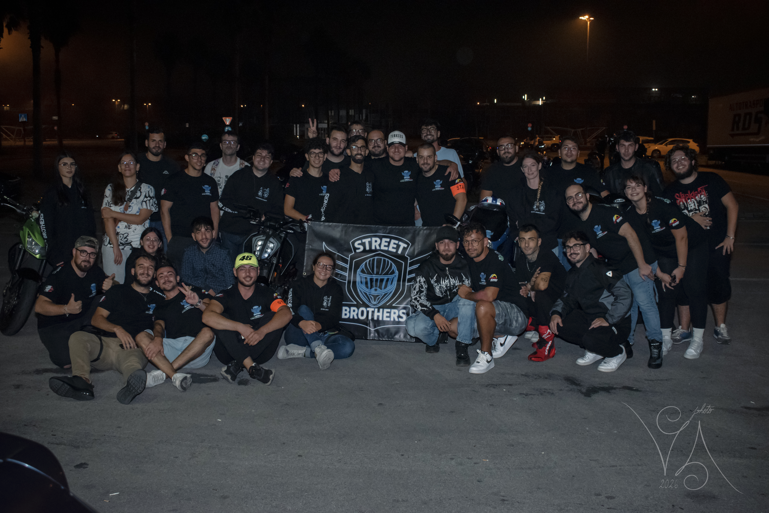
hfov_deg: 47.9
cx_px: 384
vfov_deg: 33.0
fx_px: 865
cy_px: 256
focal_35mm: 40
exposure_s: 1/200
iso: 1600
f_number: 5.6
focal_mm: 27
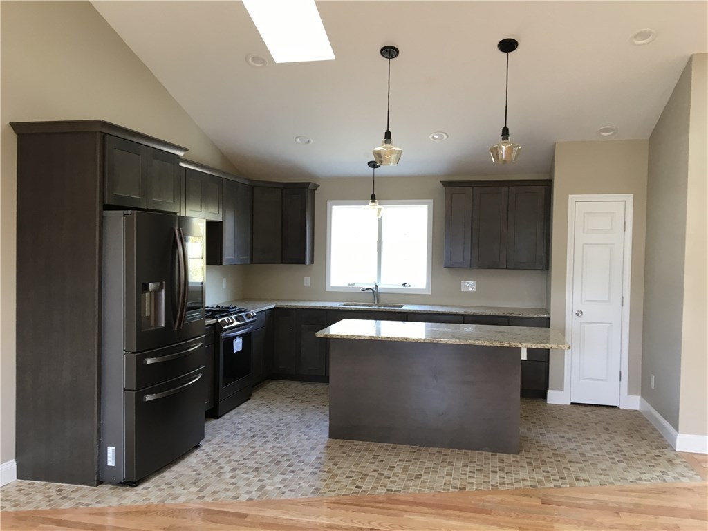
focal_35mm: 29
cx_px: 354
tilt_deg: -0.7
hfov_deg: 61.7
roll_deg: -0.2
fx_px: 593
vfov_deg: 48.2
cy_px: 266
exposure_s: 1/30
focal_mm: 4.15
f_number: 2.2
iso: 50
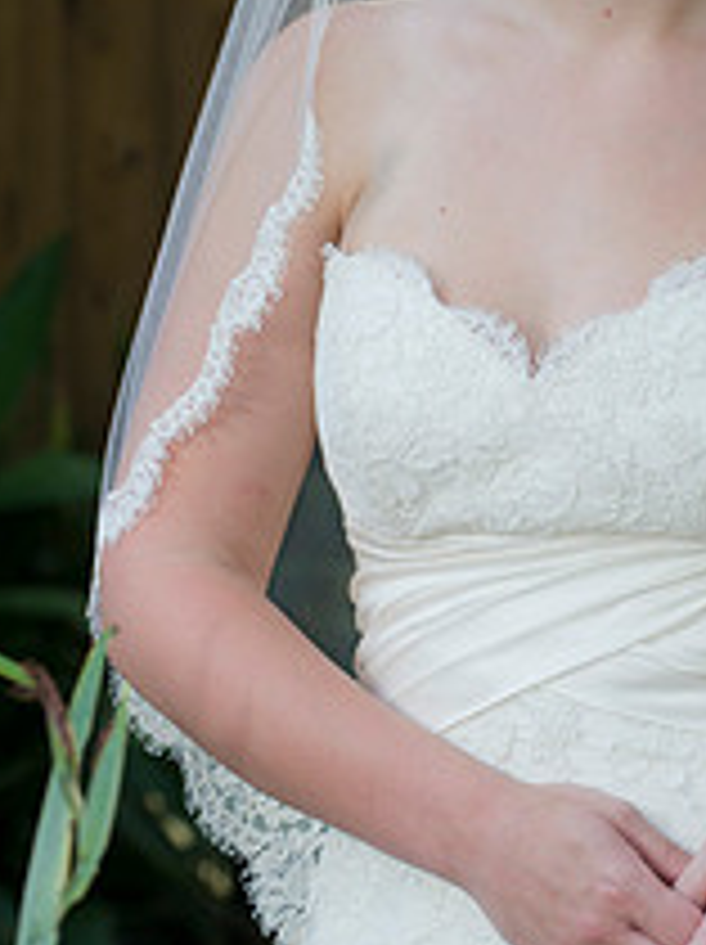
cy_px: 248
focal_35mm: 268
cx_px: 636
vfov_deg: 7.4
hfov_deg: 5.5
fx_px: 7303
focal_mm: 130
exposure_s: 1/60
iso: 400
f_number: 5.6
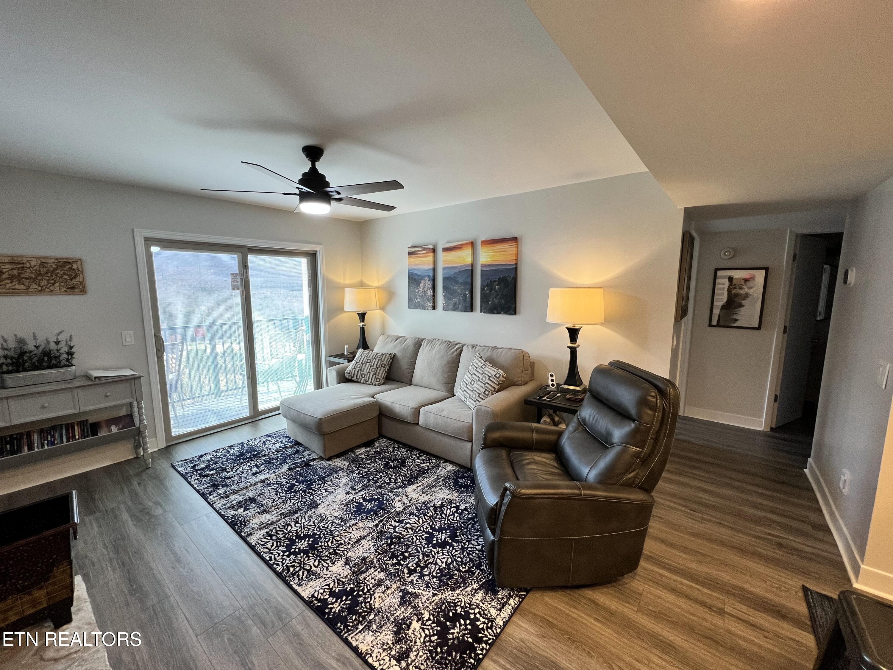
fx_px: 335
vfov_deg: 89.9
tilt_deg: -8.7
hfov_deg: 106.2
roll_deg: -0.3
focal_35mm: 13
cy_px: 335
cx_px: 446
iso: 160
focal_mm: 1.57
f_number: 1.8
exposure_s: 1/120
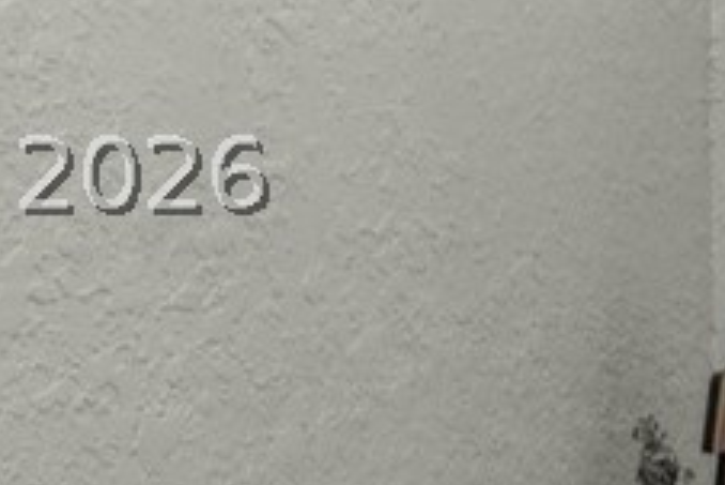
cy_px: 169
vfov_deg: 15.2
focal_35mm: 90
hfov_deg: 16.2
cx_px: 1527
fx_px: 1814
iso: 400
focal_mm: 12
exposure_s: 1.3
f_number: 11
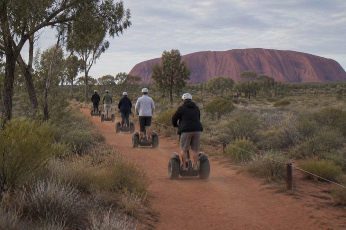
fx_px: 673
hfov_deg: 28.9
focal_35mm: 70
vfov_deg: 19.4
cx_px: 173
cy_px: 115
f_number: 11
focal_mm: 70
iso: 200
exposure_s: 1/100
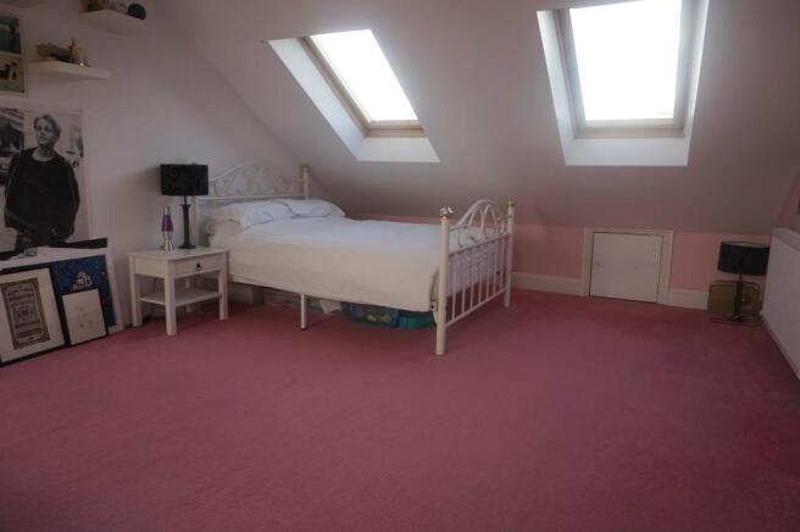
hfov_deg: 73.8
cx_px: 400
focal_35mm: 24
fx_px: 533
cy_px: 266
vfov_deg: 53.0
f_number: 9
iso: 200
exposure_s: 1/60
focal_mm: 16
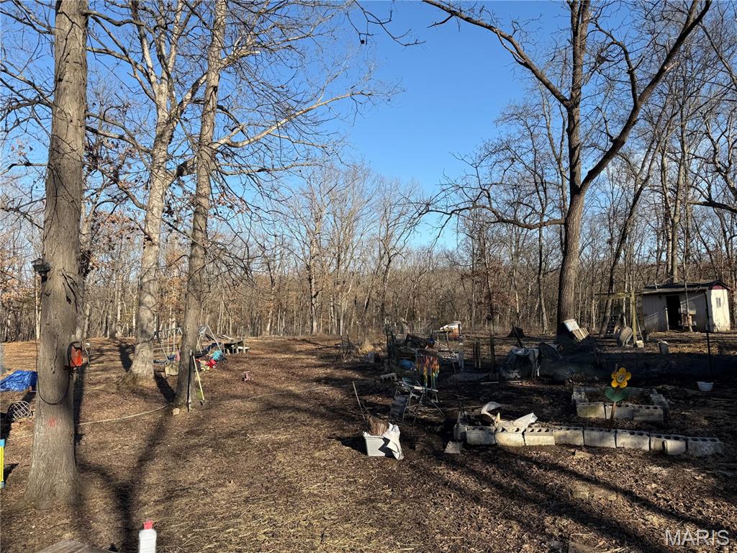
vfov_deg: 56.8
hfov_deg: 71.6
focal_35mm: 24
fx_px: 511
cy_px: 276
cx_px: 368
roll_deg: +0.7
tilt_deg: +3.3
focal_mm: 6.76
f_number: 1.78
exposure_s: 1/2907
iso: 80
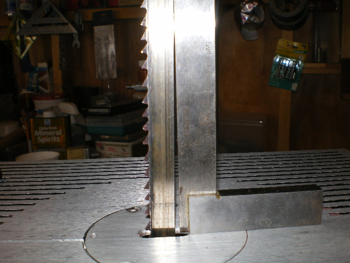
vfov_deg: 37.7
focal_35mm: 38
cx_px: 175
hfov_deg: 49.0
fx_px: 384
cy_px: 132
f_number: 4.6
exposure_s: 1/30
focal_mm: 6.3
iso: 64
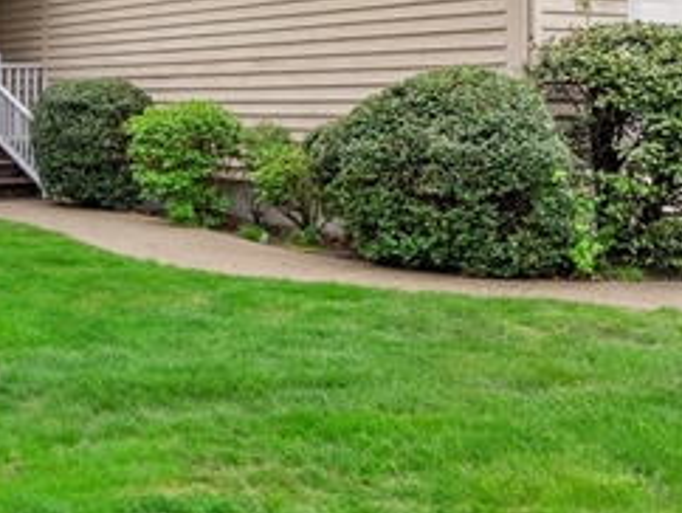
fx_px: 1322
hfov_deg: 26.0
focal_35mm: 67
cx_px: -124
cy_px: 103
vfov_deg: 21.7
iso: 100
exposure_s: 1/40
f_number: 8
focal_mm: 11
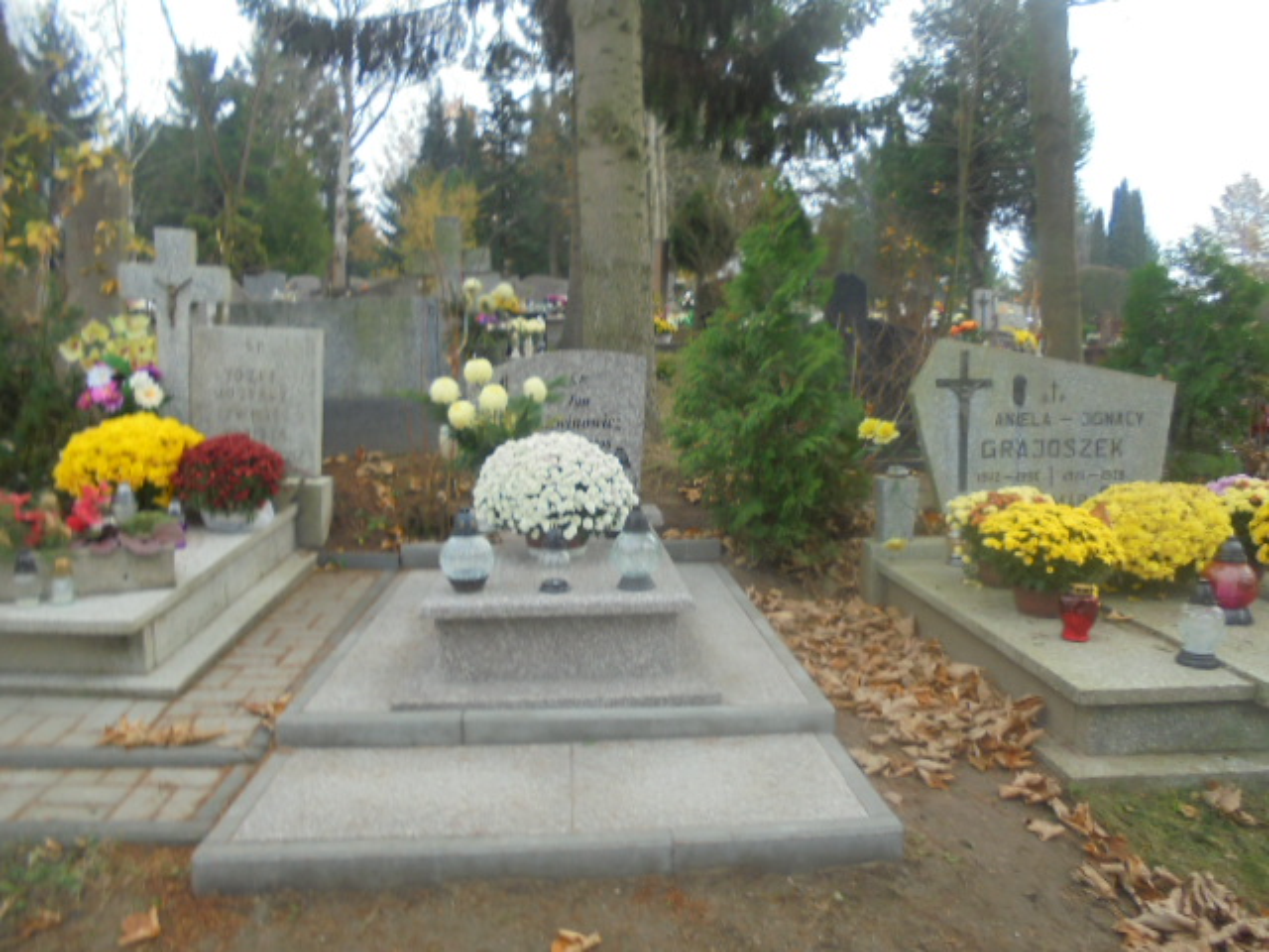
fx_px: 953
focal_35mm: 26
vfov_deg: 53.1
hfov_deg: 67.3
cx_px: 634
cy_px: 476
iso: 100
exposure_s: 1/100
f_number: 3.5
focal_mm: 4.6
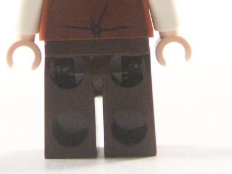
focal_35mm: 212
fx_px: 1421
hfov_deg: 9.3
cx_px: 104
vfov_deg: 7.0
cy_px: -12
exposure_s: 1/60
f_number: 3.2
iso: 400
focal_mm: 13.7
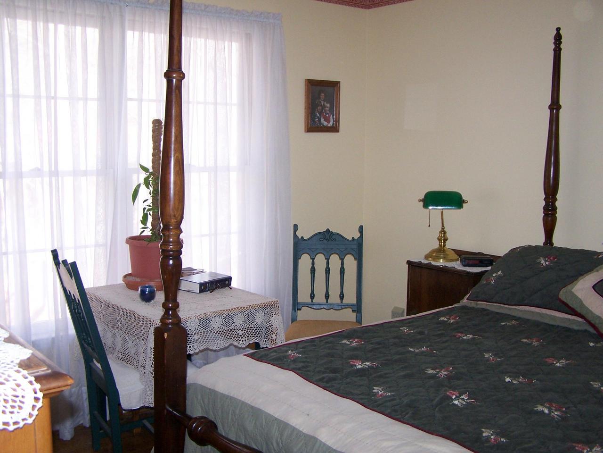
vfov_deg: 37.7
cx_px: 302
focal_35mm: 38
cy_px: 226
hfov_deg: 49.0
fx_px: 662
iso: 140
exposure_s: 1/60
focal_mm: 6.3
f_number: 2.8
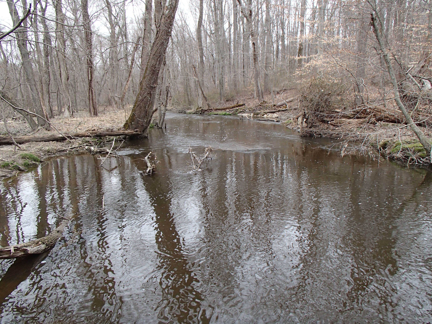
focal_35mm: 28
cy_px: 162
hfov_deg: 63.4
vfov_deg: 49.7
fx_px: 349
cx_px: 216
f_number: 3.9
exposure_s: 1/60
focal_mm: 5
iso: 200
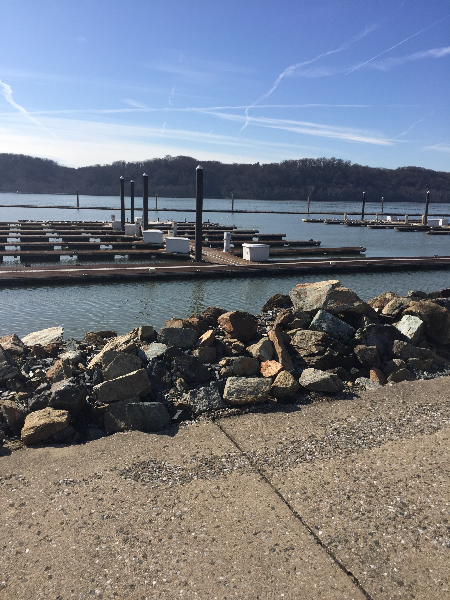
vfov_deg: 61.7
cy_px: 300
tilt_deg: -9.3
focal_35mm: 29
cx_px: 225
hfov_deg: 48.2
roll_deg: -1.6
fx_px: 503
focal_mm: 4.15
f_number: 2.2
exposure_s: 1/2639
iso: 32
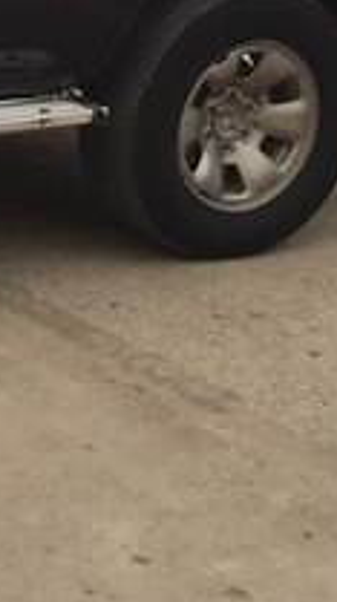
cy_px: 13
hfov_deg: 10.8
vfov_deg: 20.7
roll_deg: -2.0
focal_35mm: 100
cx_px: -386
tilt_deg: -13.2
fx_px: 1594
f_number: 2.2
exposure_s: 1/275
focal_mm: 4.15
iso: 32
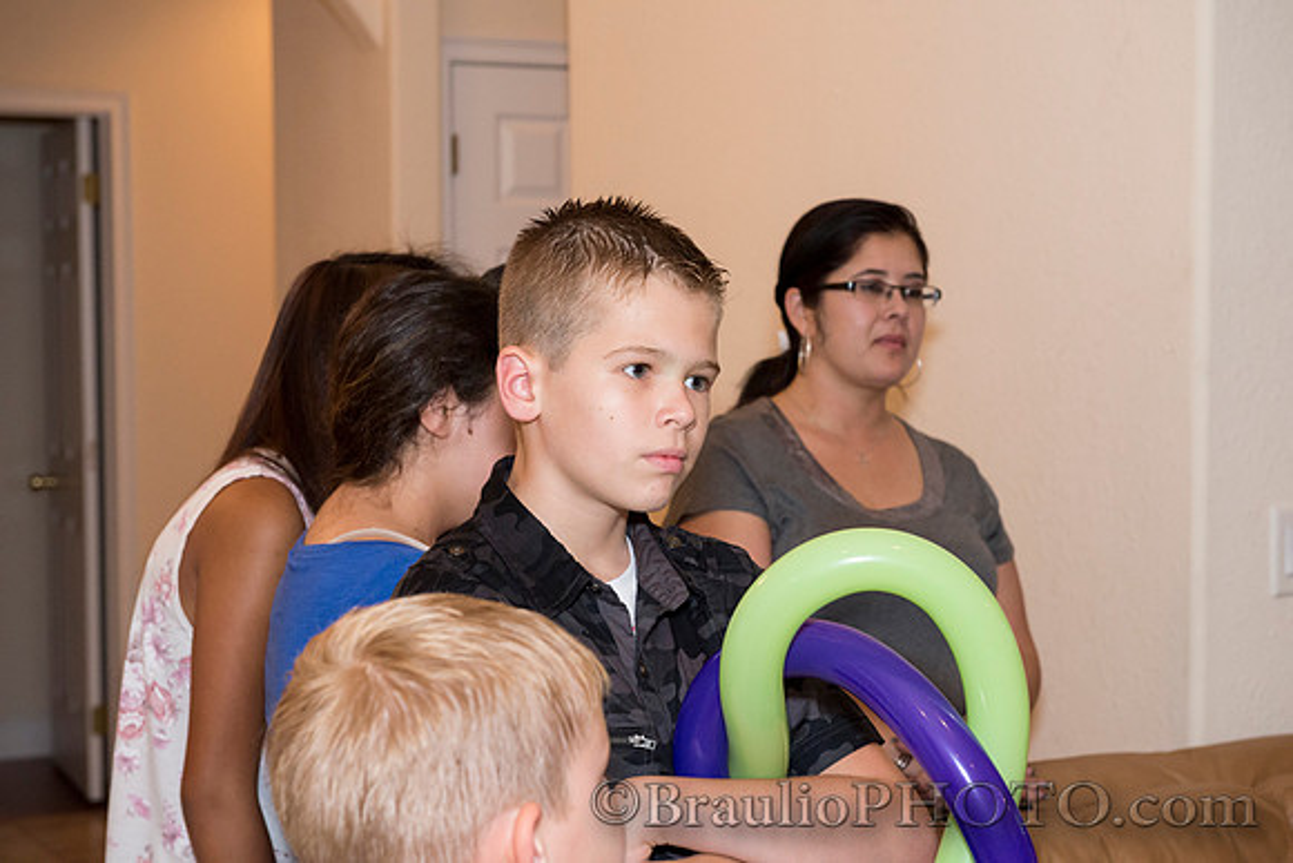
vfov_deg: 19.5
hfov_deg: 28.8
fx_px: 2515
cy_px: 432
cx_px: 646
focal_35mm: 70
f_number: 7.1
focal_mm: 70
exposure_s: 1/160
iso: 4000
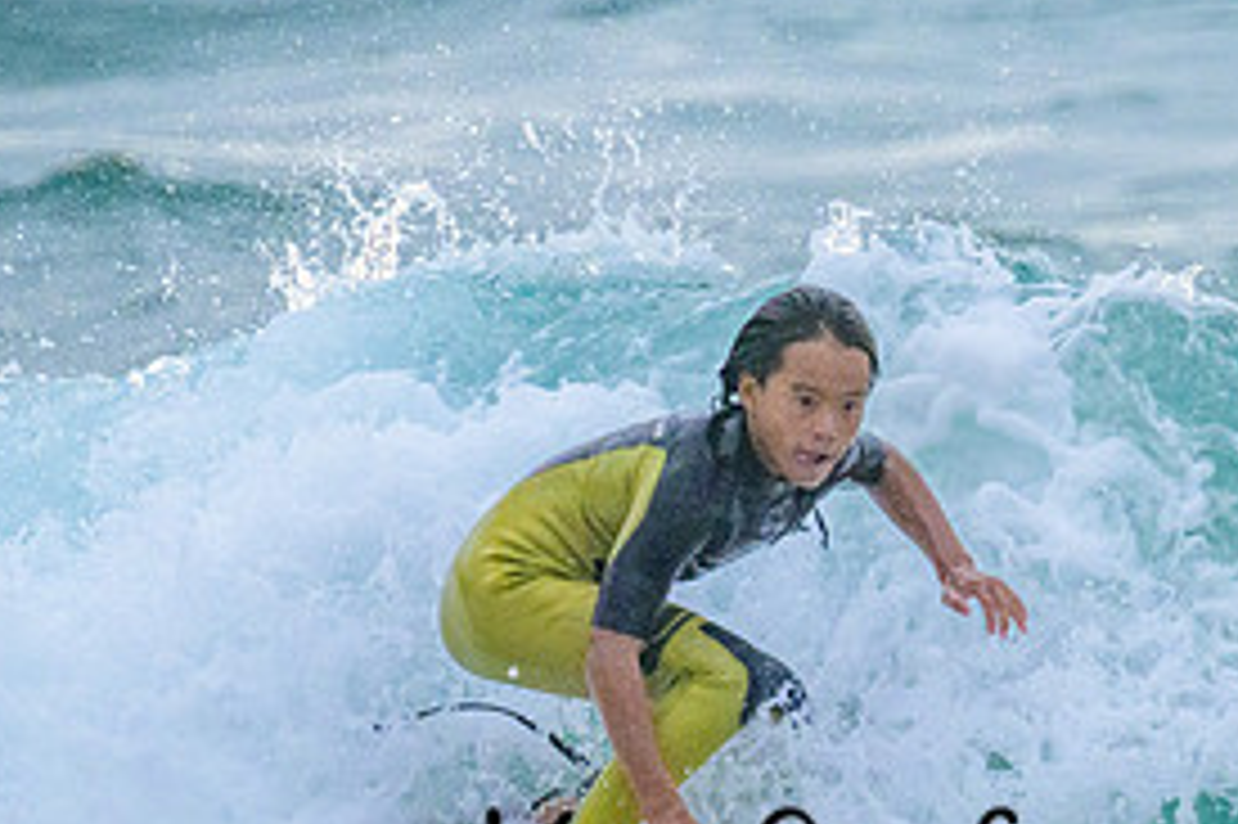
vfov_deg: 0.6
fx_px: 79766
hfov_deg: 0.9
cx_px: 838
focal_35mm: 2321
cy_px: 647
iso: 2800
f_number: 11
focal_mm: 800
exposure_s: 1/2000
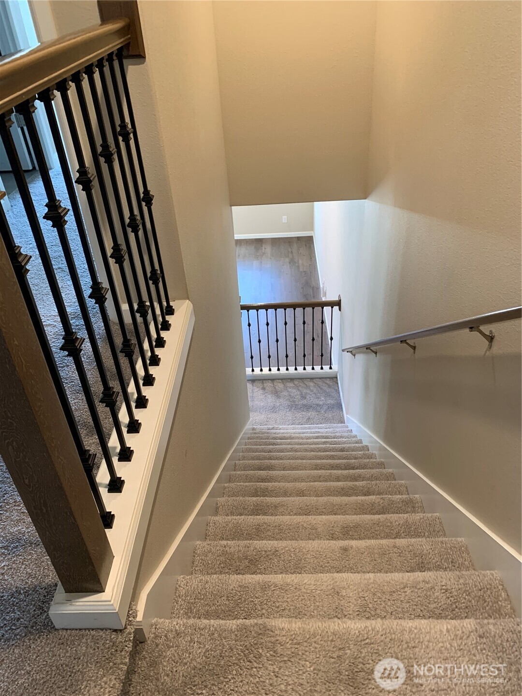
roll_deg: +3.3
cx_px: 261
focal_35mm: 26
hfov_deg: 53.1
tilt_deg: -35.8
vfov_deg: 67.3
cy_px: 348
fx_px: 523
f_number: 1.8
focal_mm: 4.25
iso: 250
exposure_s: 1/60
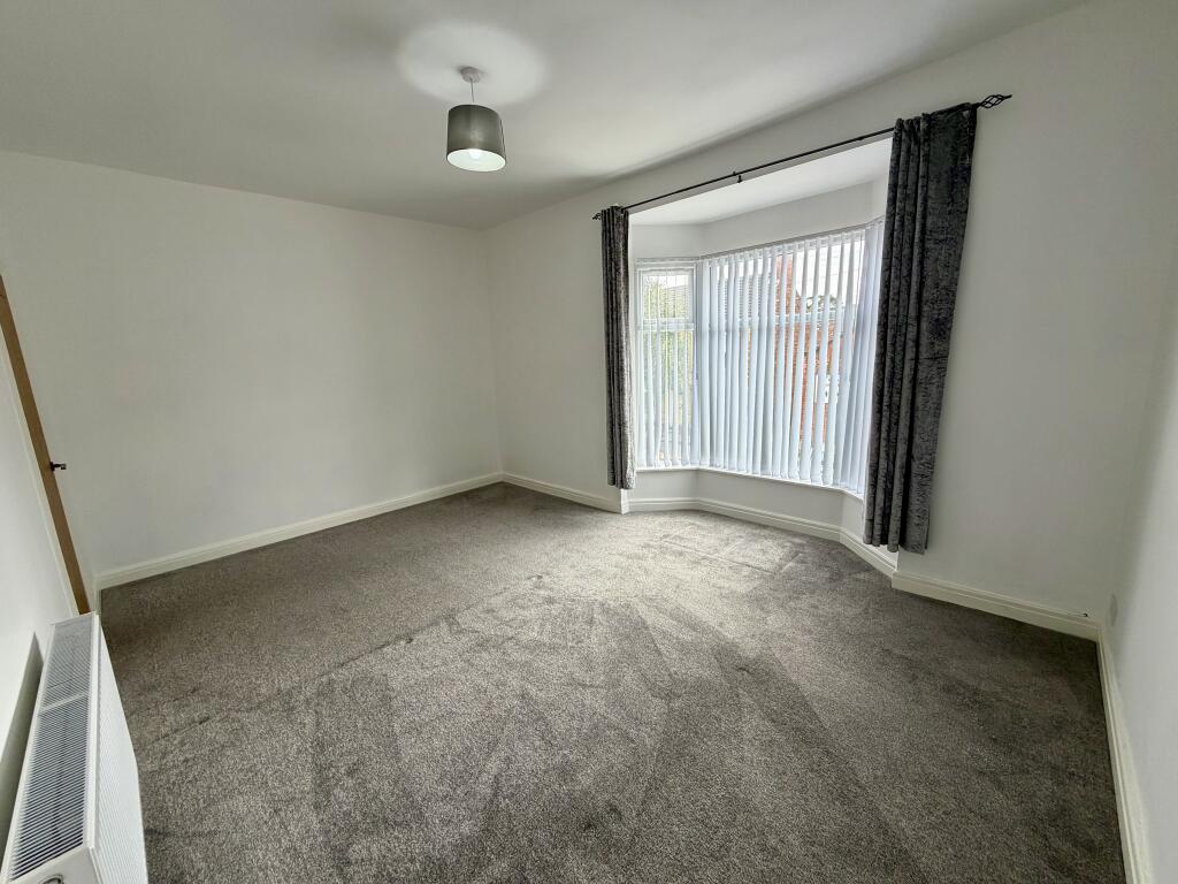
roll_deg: +3.1
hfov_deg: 102.1
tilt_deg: -11.4
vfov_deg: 85.7
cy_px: 442
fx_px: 476
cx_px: 589
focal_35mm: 14
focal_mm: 2.22
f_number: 2.2
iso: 100
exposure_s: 1/121
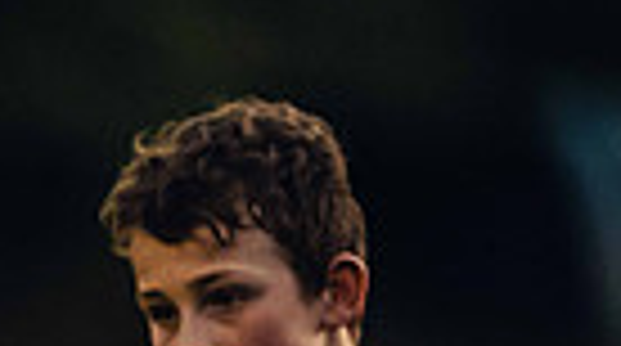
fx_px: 29040
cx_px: -360
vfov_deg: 0.7
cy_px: 775
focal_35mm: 1767
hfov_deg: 1.2
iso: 4000
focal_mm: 400
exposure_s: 1/500
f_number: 2.8
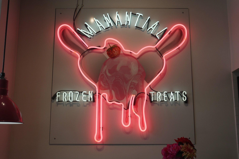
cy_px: 80
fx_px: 289
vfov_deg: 30.8
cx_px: 120
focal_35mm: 44
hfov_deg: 45.0
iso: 125
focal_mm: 29
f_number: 6.3
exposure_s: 1/80
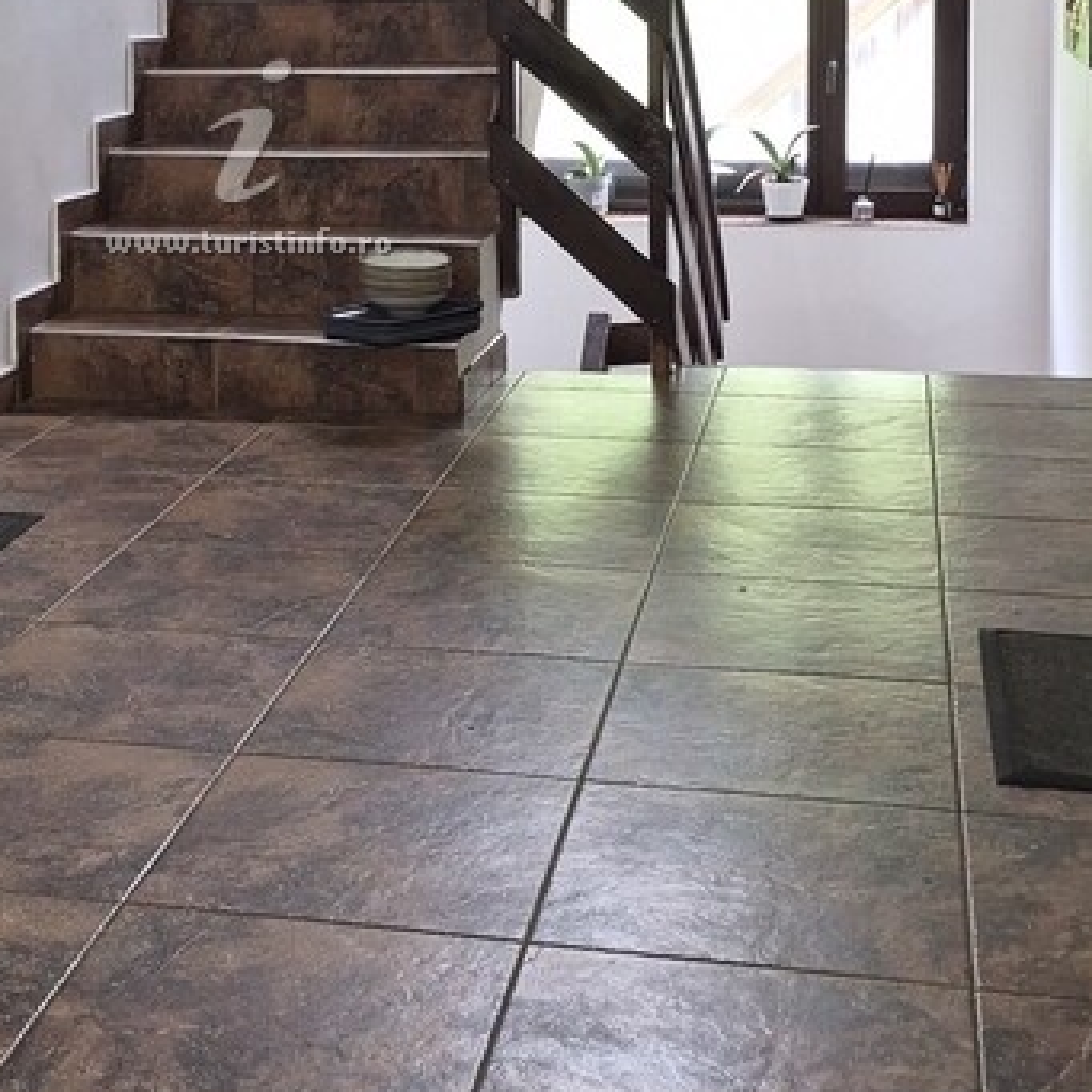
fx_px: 2177
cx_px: 256
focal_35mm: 61
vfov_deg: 27.4
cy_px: 160
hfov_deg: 27.7
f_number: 1.8
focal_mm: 5.4
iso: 125
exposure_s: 1/25
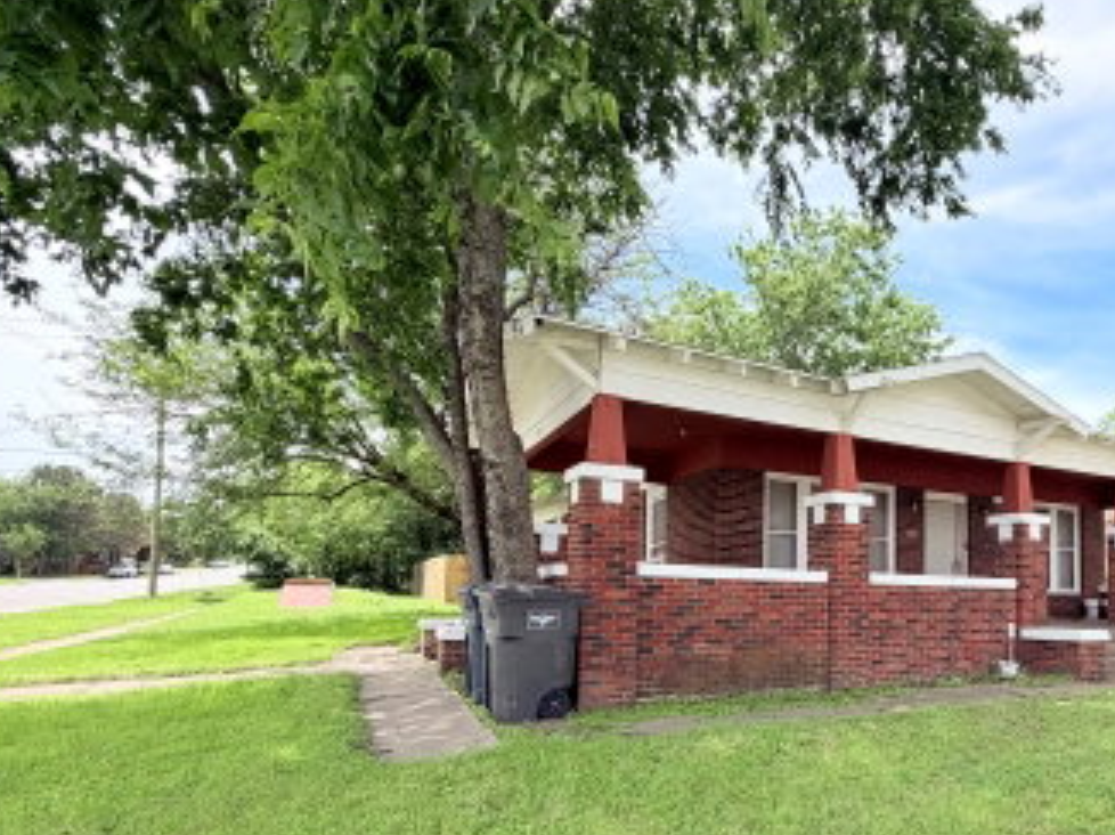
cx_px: 770
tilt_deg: -0.8
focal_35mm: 22
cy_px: 551
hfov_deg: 73.4
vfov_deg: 59.7
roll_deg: -1.8
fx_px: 708
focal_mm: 2.22
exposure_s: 1/651
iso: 40
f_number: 2.2
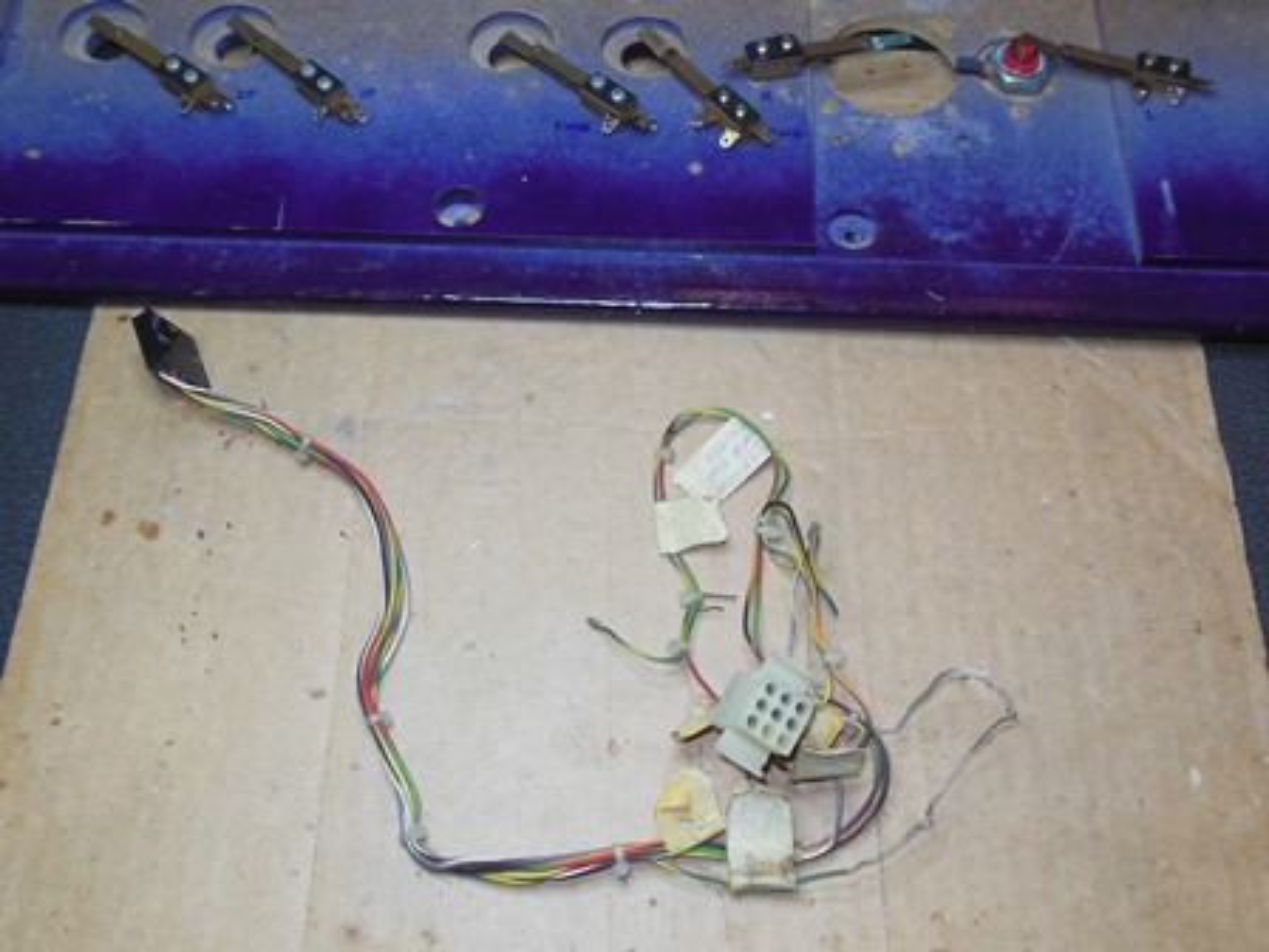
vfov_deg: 54.9
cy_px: 476
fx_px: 916
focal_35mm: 25
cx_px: 634
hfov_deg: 69.4
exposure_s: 1/30
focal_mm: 4.5
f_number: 3.2
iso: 125
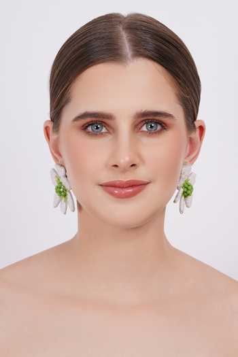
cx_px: 119
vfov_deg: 10.3
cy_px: 178
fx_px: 1983
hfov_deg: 6.9
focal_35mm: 200
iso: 200
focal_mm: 200
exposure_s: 1/125
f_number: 11
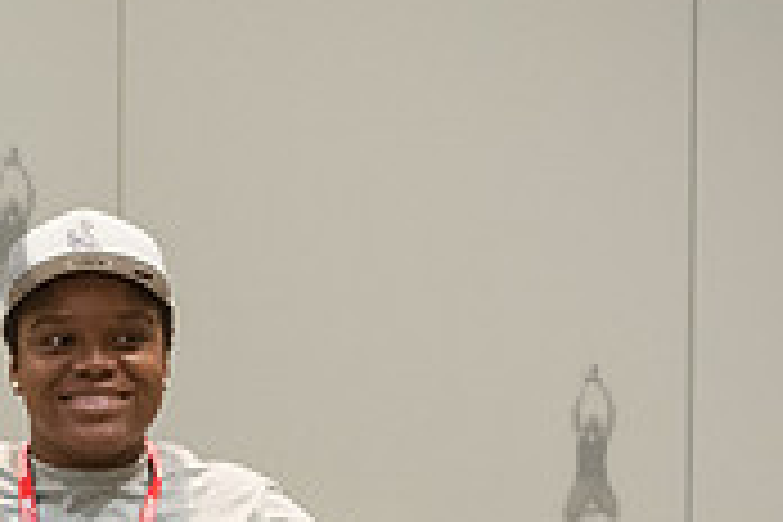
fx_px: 5785
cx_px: 9
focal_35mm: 266
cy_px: 659
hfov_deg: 7.7
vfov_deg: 5.1
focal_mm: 80
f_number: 3.5
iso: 6400
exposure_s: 1/250
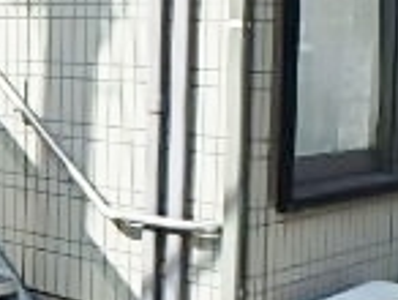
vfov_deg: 16.1
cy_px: 106
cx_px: -65
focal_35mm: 92
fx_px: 1060
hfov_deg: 20.1
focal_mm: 3.7
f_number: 3.5
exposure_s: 1/800
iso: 125
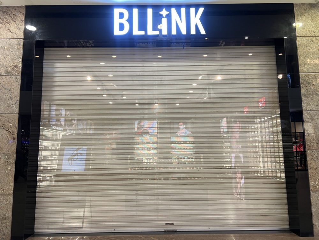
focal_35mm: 26
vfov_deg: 53.1
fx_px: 240
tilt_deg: +7.7
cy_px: 120
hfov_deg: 67.3
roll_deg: -0.1
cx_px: 160
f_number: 1.5
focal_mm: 5.7
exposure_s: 1/50
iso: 80
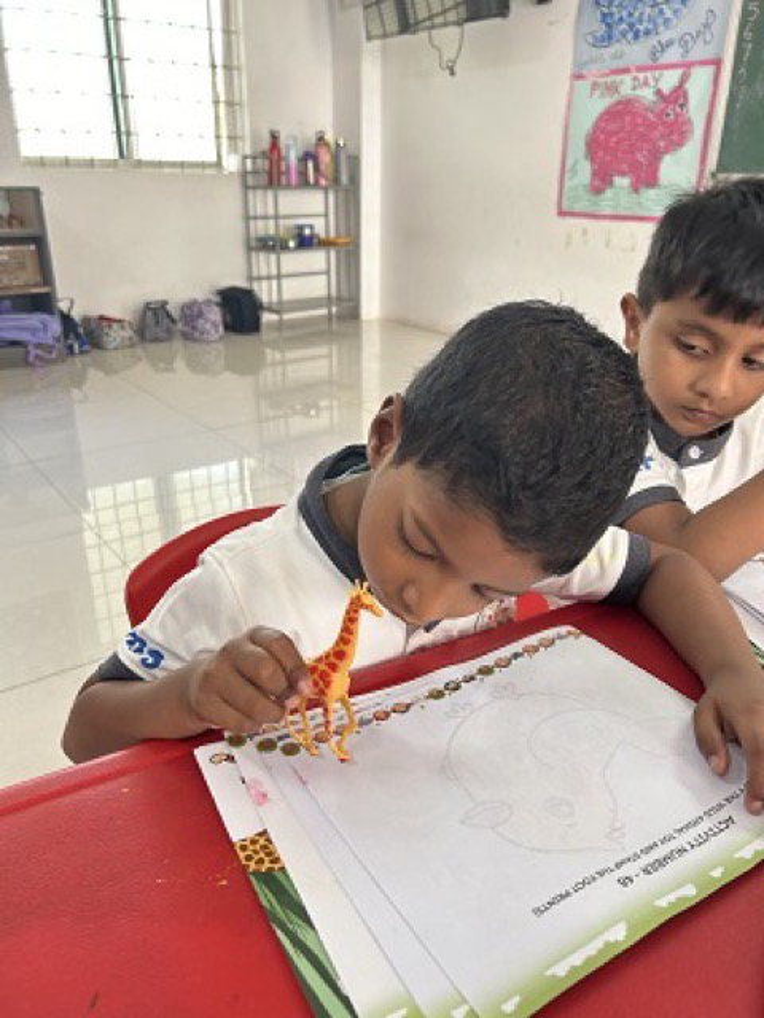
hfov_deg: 53.1
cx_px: 382
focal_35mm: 26
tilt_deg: -23.8
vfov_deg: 67.3
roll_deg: +0.0
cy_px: 509
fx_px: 765
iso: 80
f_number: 1.5
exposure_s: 1/50
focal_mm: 5.7
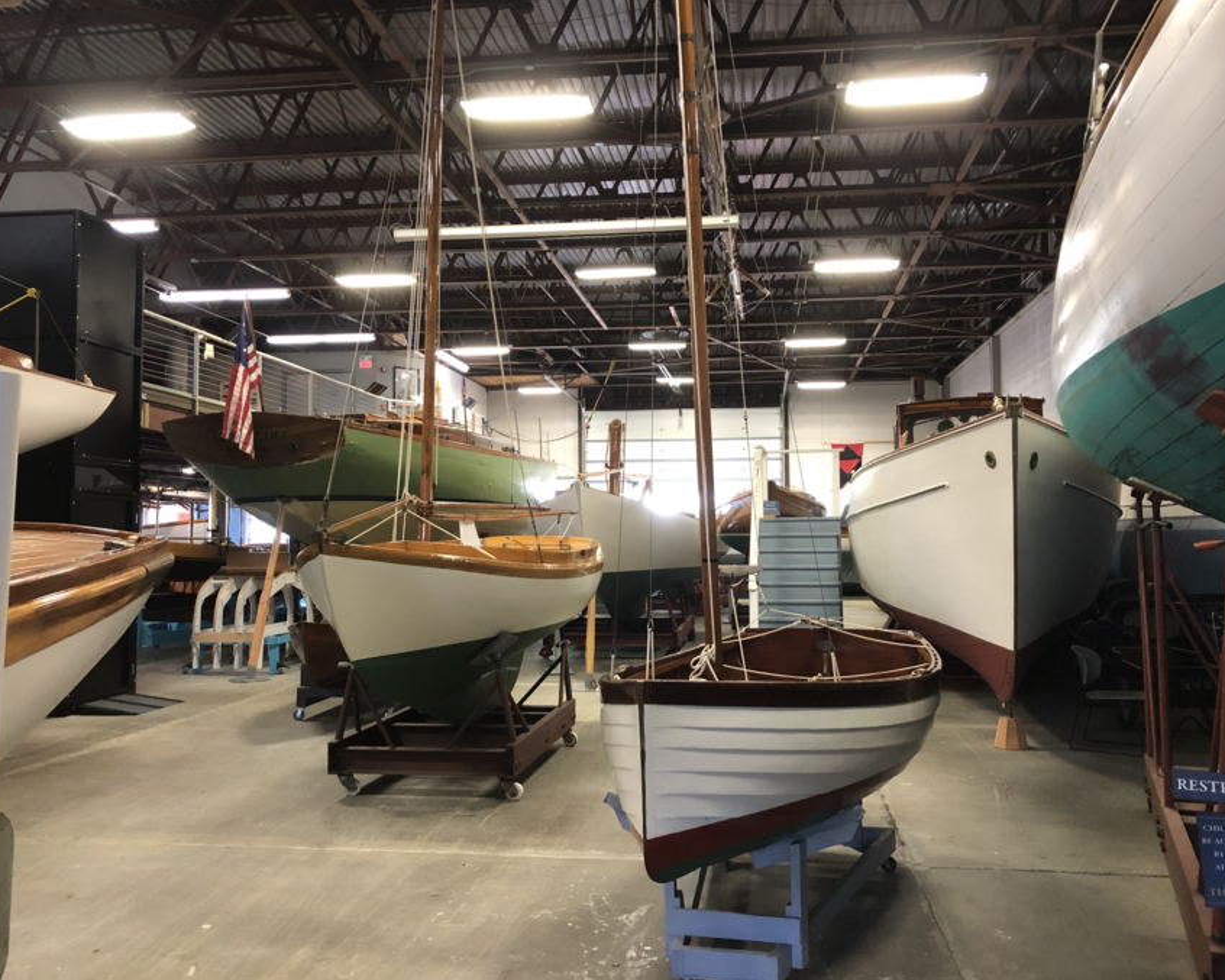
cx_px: 612
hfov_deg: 57.2
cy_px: 462
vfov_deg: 47.1
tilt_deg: +4.5
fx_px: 1124
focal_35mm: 31
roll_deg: -0.8
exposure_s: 1/15
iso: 100
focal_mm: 3.99
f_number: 1.8
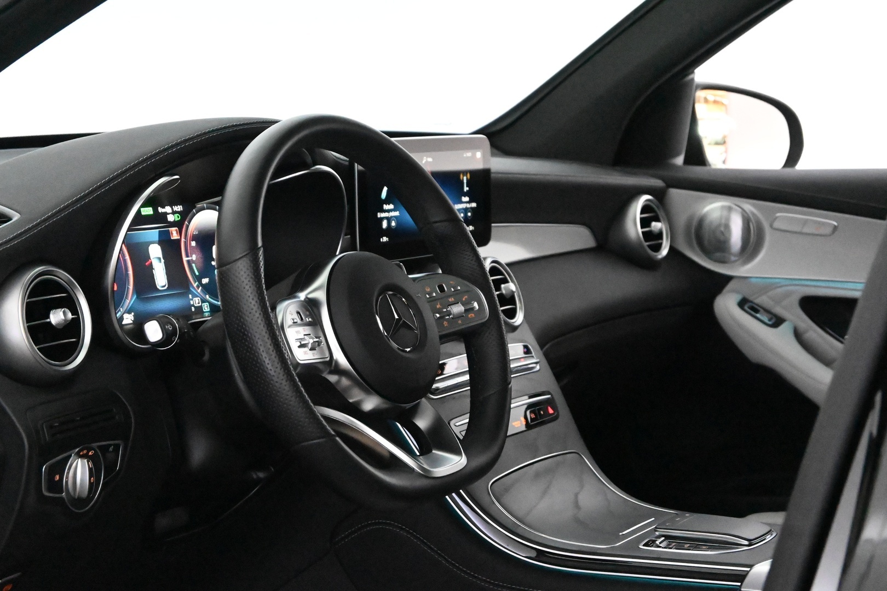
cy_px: 296
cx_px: 444
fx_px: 1848
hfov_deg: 27.0
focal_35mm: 75
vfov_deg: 18.2
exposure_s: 1/80
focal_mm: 50
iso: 20000
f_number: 6.3
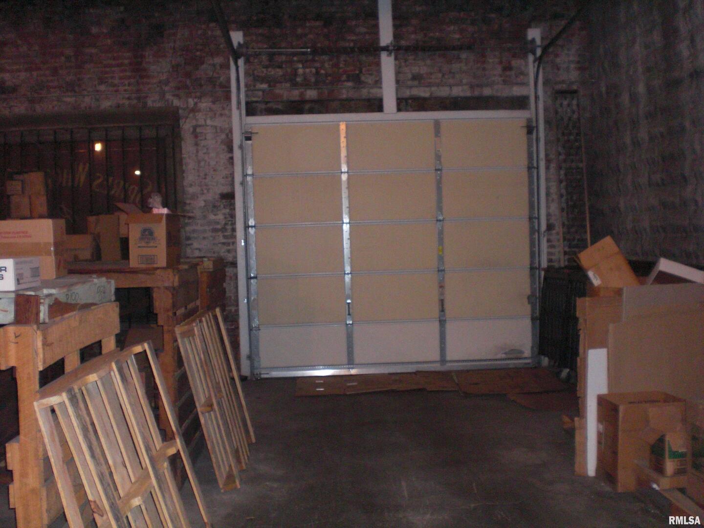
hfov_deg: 49.0
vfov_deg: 37.7
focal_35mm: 38
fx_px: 773
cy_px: 264
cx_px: 352
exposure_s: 1/60
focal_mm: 6.3
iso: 200
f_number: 3.1
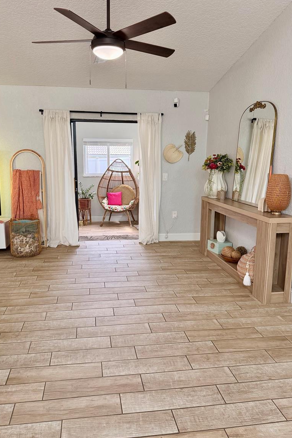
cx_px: 130
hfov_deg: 49.5
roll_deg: -0.8
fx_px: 316
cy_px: 212
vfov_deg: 69.4
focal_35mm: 26
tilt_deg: -9.8
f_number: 1.78
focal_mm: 6.76
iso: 250
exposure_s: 1/120
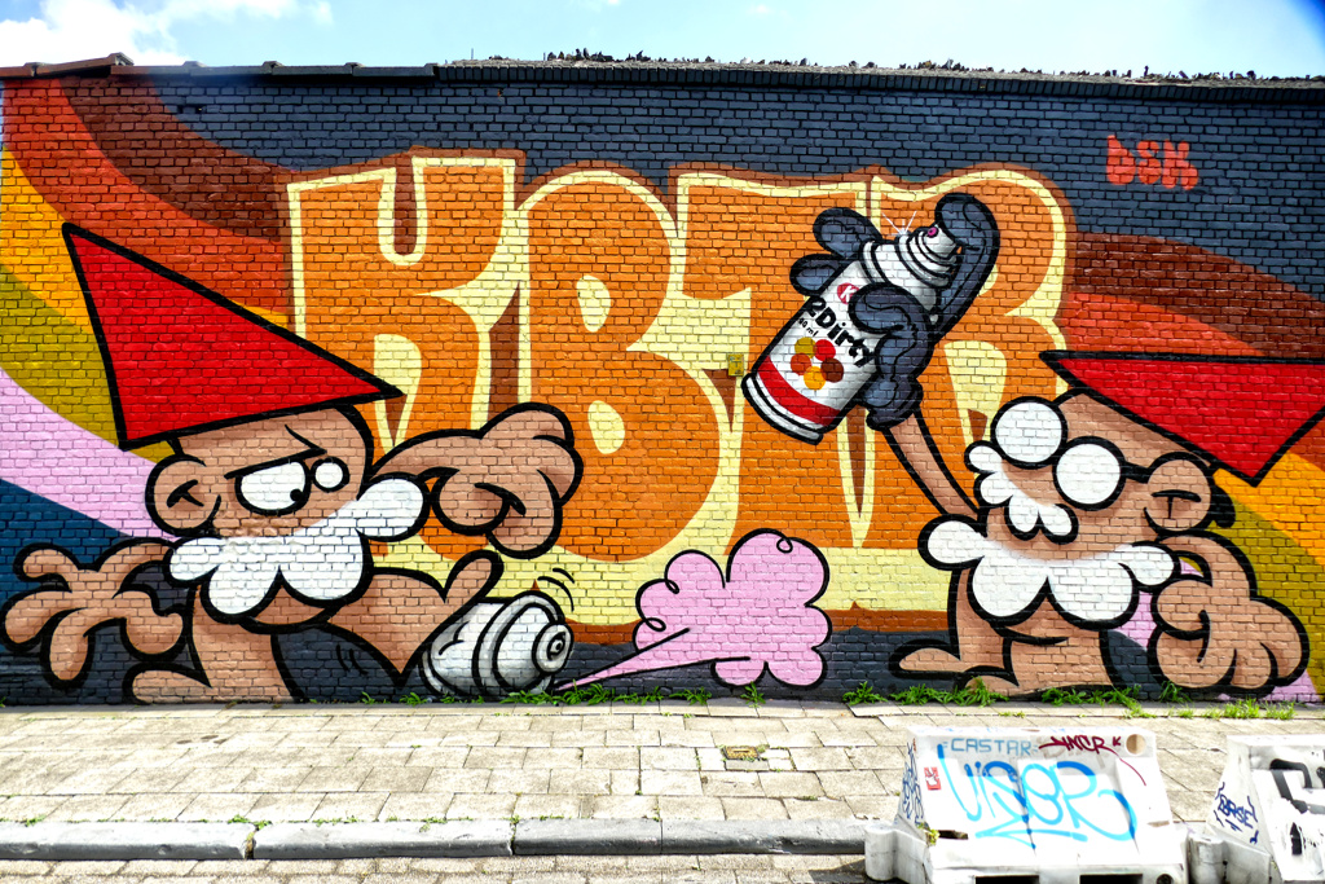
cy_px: 442
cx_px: 662
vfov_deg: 51.3
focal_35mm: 25
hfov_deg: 71.5
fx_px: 920
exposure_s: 1/1600
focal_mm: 9.1
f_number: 2.8
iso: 125
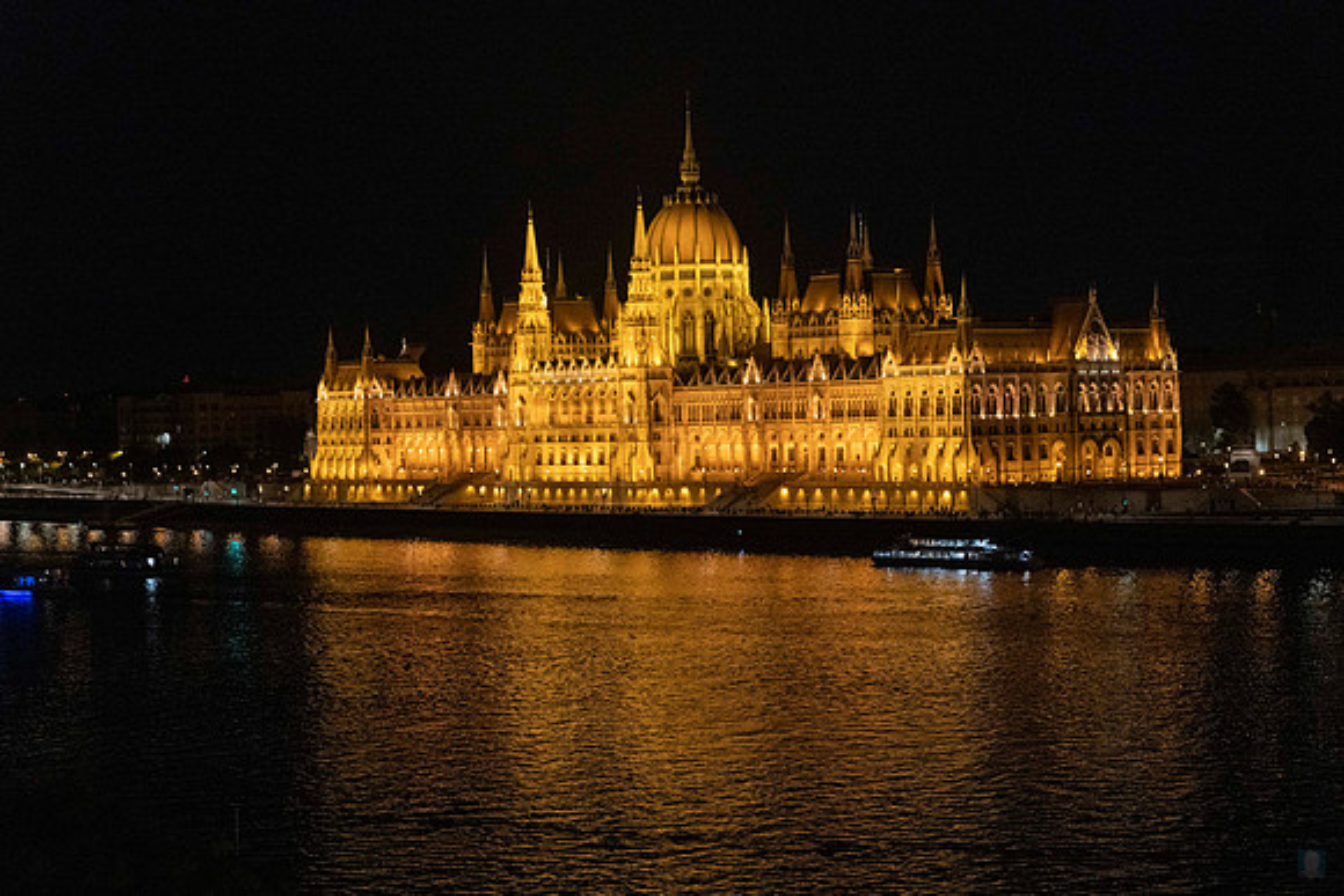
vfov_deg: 19.5
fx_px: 2606
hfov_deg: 28.9
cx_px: 706
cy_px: 514
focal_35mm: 70
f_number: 3.5
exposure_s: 1/125
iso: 3600
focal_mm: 60
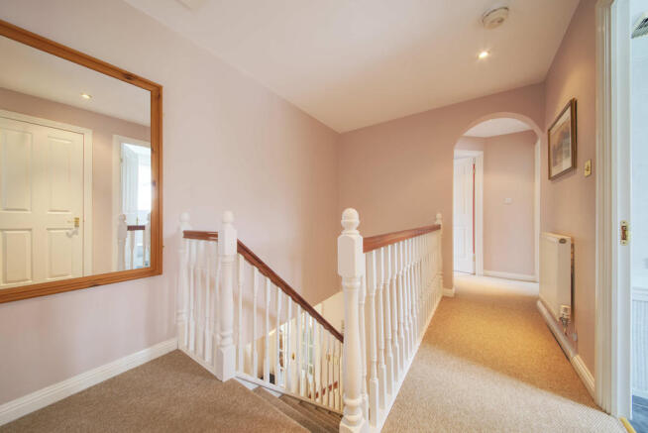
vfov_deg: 90.1
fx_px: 216
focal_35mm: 12
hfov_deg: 112.6
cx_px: 324
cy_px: 216
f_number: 11
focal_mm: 12
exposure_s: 1/1.25
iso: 64
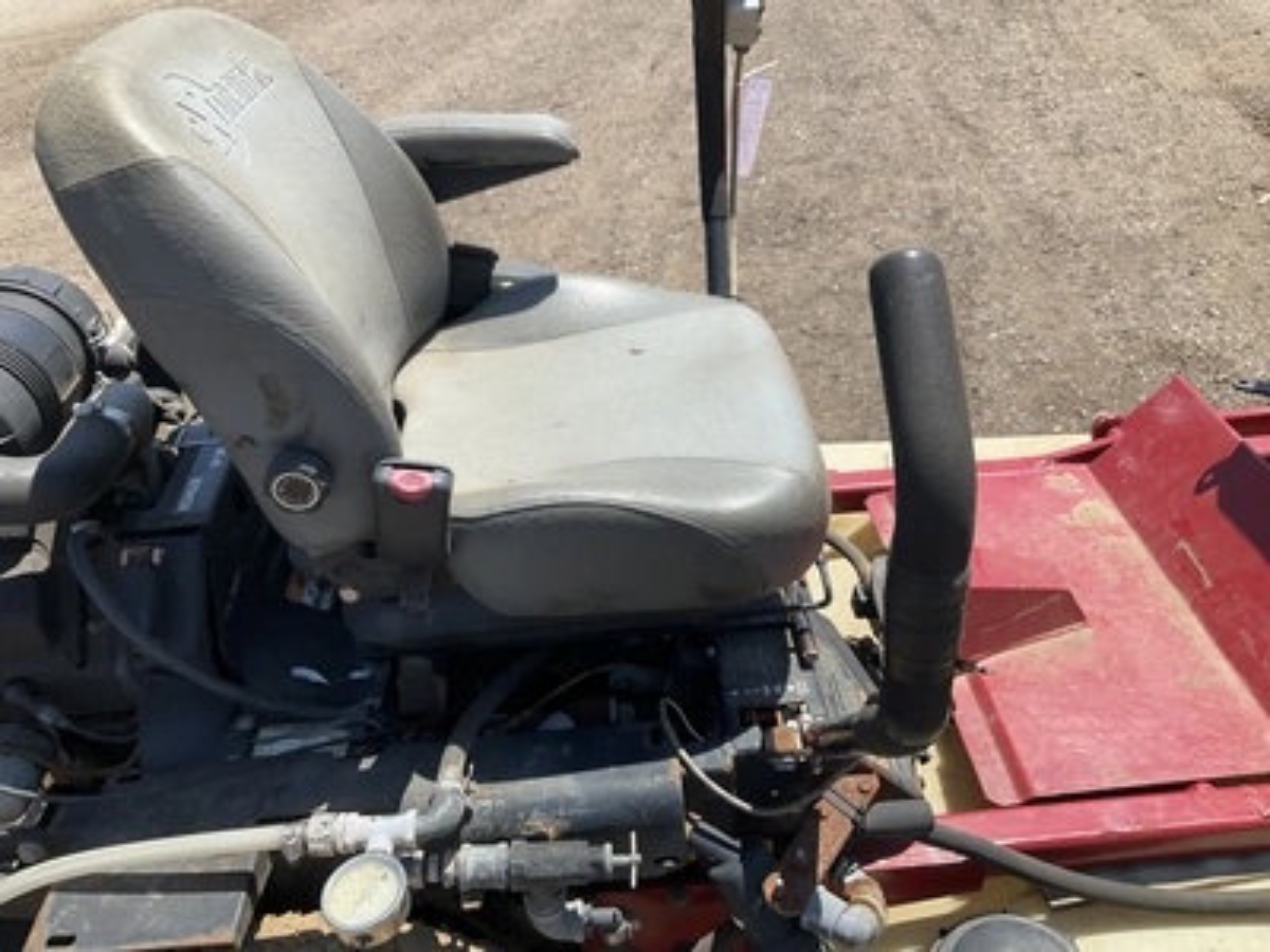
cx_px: 635
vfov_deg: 48.2
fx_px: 1064
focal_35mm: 29
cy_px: 476
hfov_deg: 61.7
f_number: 1.8
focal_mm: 3
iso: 25
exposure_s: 1/1311
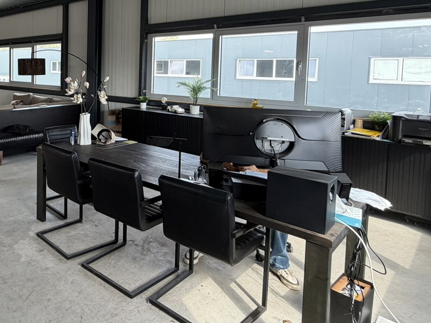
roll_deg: +0.0
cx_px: 57
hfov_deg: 56.3
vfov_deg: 48.2
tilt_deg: -2.9
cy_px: 87
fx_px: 349
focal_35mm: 28
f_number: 2.2
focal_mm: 2.22
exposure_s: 1/121
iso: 80
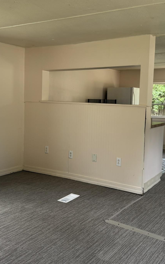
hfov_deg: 33.6
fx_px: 273
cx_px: 85
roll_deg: -1.8
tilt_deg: -6.4
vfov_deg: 51.4
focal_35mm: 38
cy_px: 118
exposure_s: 1/121
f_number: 1.78
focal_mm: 6.76
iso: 80
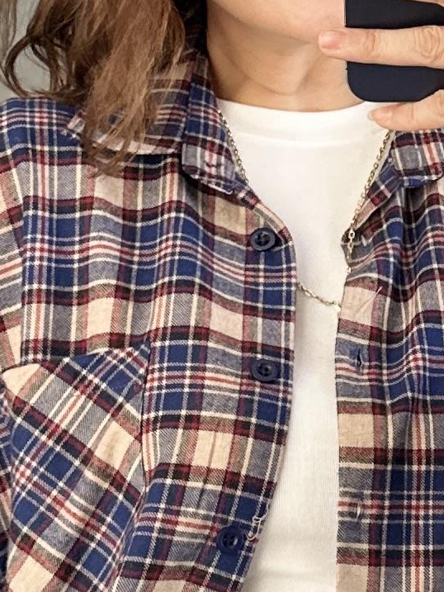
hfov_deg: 10.7
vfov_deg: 14.6
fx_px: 2308
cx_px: 572
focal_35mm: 135
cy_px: 274
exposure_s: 1/85
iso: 250
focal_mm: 6.86
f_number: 1.78
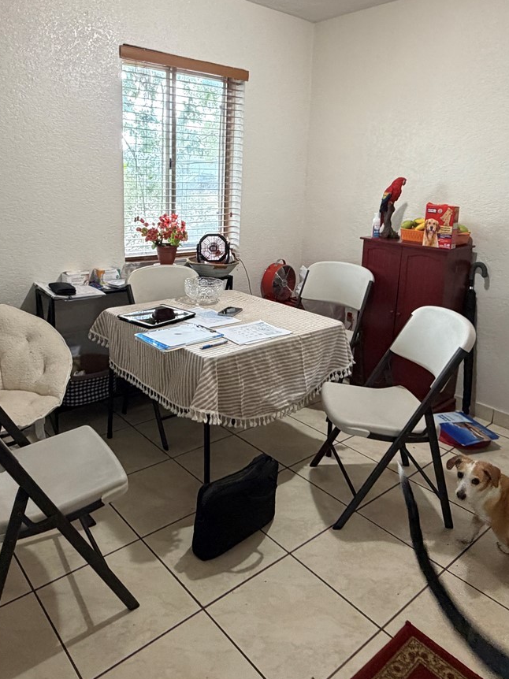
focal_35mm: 26
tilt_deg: -12.6
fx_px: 510
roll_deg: -2.1
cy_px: 280
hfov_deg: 53.0
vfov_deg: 66.8
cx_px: 240
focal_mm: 2.22
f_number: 2.2
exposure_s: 1/60
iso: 320
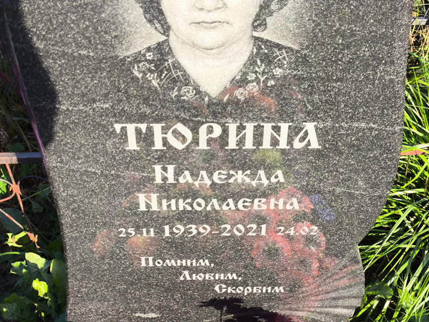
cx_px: 214
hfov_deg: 38.2
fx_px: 620
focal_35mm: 50
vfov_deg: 29.1
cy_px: 161
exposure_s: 1/225
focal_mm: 4.71
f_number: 1.7
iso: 50
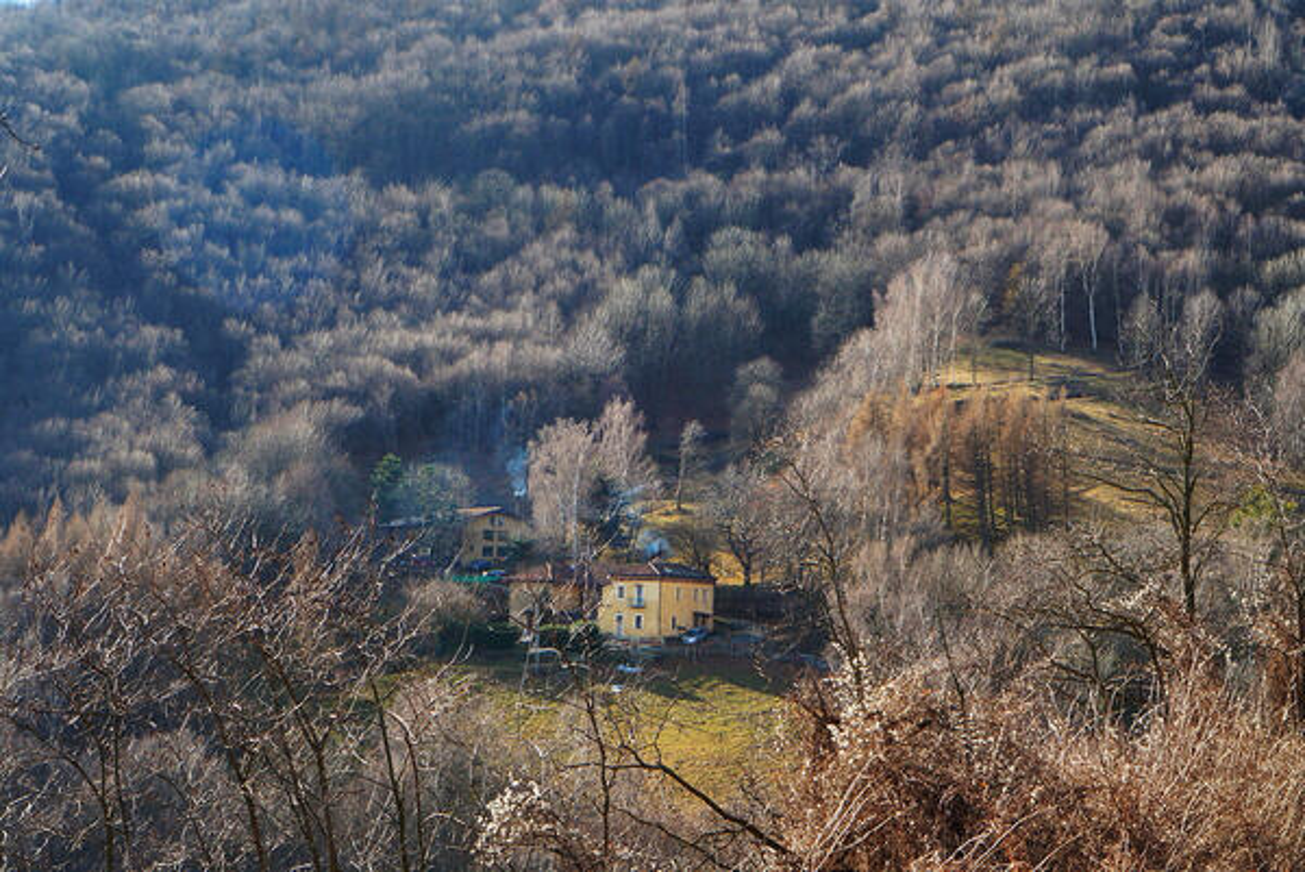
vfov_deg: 16.6
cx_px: 652
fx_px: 2993
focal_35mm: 82
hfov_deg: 24.6
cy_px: 436
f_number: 13
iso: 250
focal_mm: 55
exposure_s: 1/100
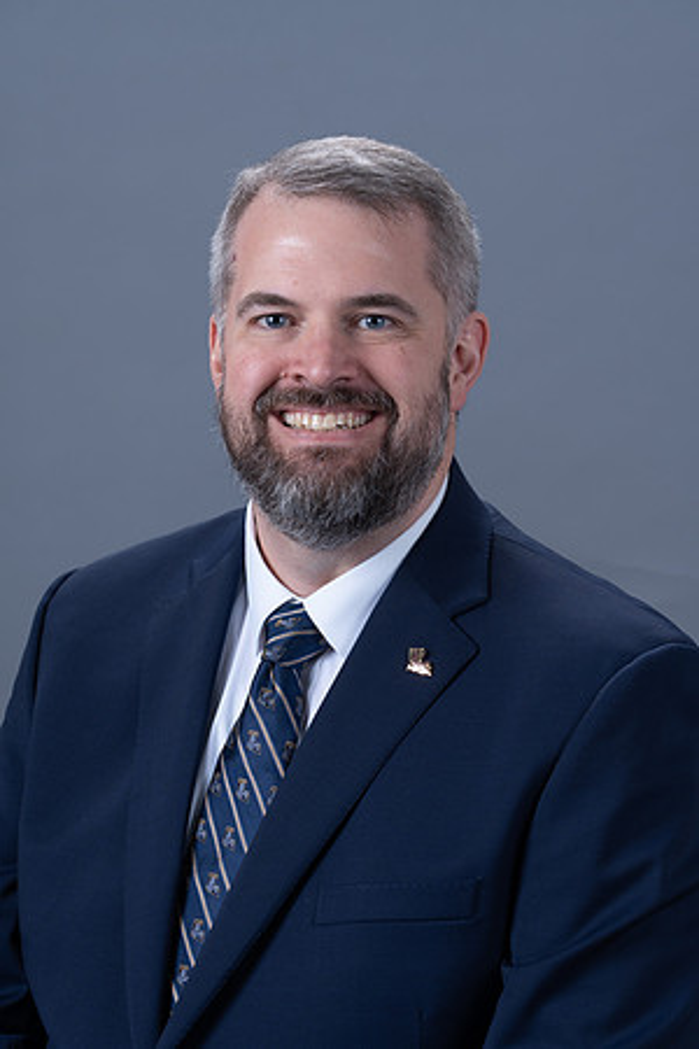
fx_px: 3728
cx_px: 350
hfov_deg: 10.7
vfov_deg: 16.0
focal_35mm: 128
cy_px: 524
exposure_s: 1/100
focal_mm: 128
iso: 200
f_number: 7.1
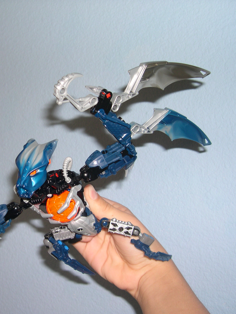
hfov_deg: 27.9
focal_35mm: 51
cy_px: 158
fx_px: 464
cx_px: 42
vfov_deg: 37.5
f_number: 2.8
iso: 100
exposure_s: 1/60
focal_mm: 8
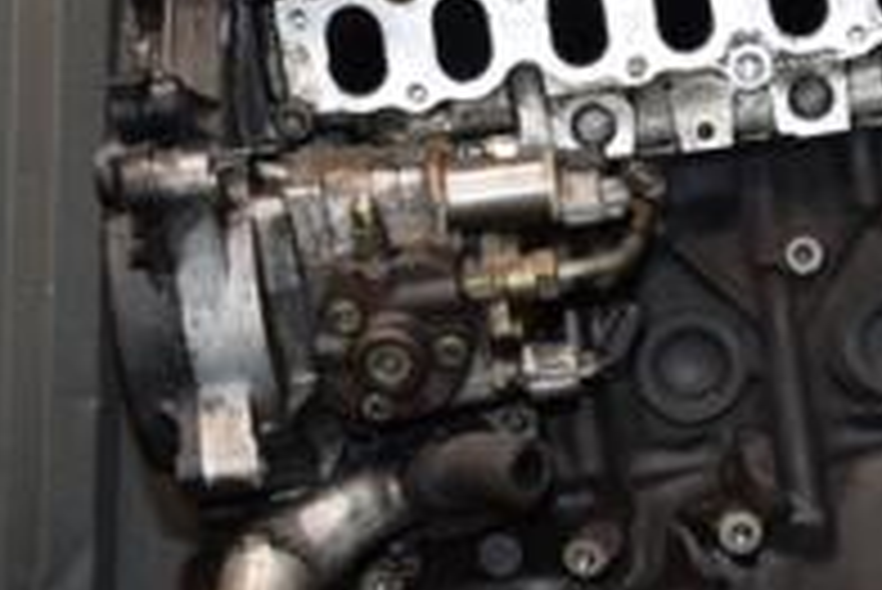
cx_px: 828
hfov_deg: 17.5
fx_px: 2808
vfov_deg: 12.0
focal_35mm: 115
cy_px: 383
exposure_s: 1/60
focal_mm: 25
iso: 800
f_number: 5
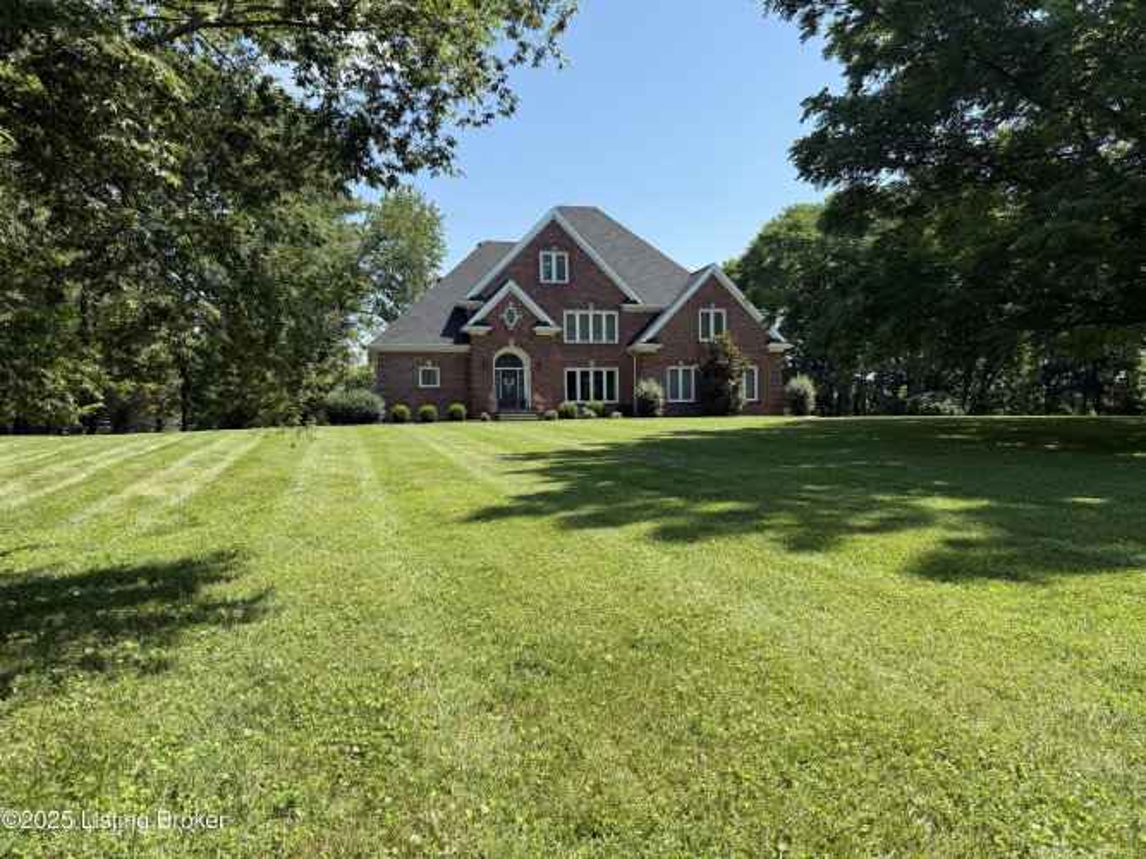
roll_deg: +0.2
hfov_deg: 71.6
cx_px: 573
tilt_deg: -1.0
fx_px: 794
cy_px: 430
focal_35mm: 24
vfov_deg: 56.8
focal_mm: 6.76
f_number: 1.78
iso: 80
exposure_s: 1/2232
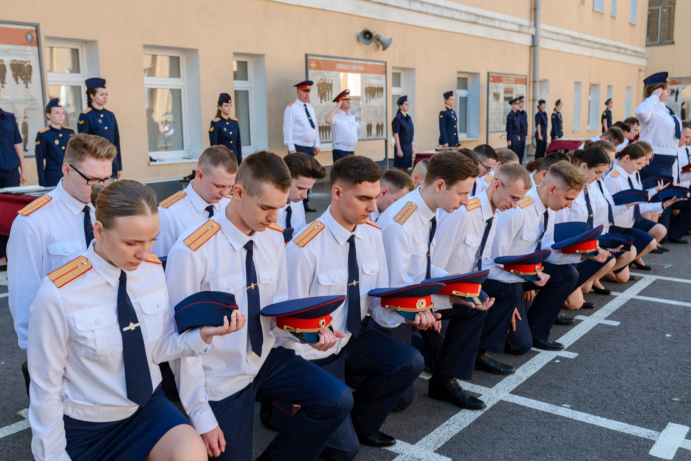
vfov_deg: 35.8
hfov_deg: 51.6
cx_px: 324
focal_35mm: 37
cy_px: 241
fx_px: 714
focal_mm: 35
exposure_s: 1/320
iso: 125
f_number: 4.5
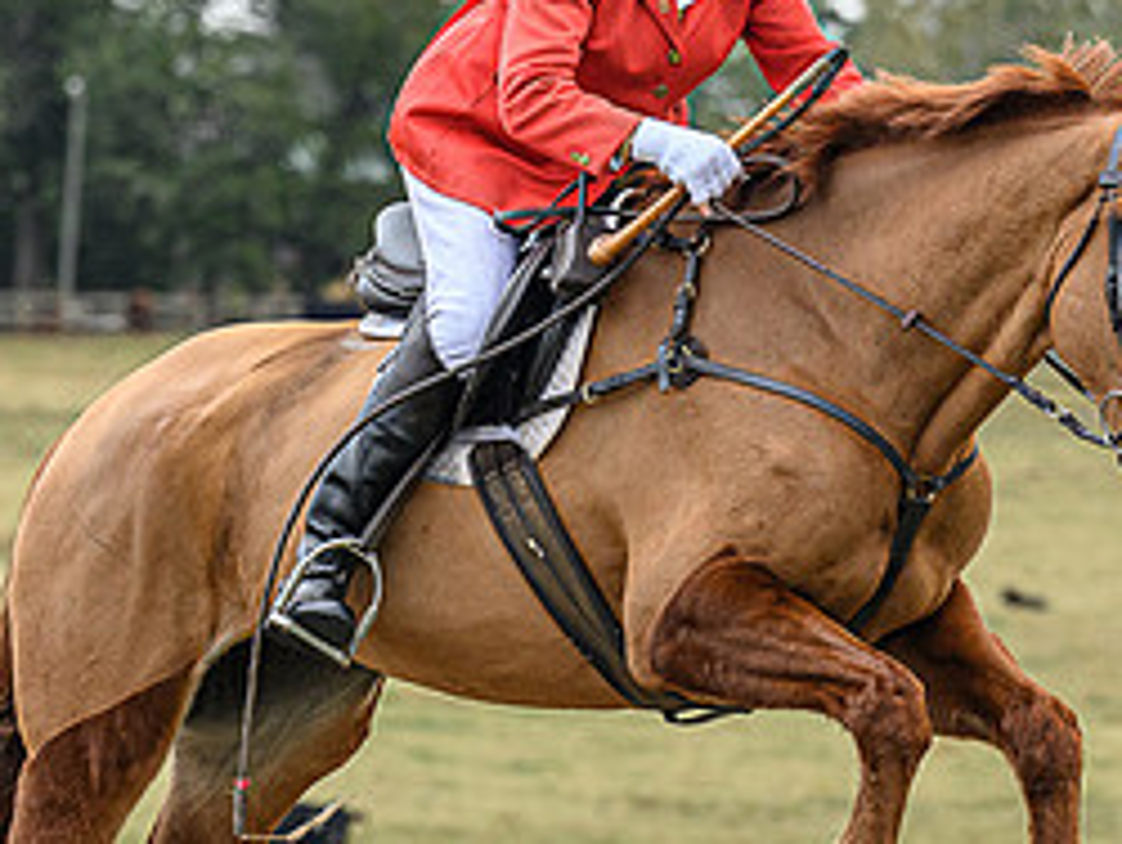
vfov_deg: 3.7
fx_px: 12978
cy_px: 730
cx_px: 765
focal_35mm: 400
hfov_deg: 4.9
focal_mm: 115
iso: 500
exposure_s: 1/640
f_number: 3.5
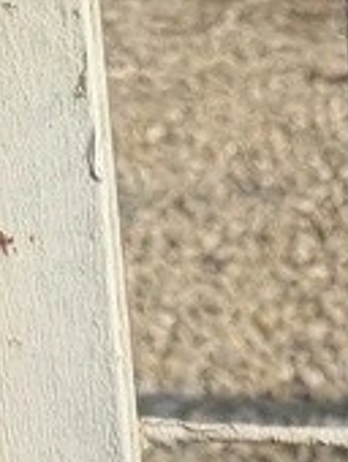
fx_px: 2514
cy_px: 1574
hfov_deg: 7.7
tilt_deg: -40.7
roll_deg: -2.6
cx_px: 598
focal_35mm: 188
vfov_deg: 8.2
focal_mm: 6.76
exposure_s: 1/5319
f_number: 1.78
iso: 100
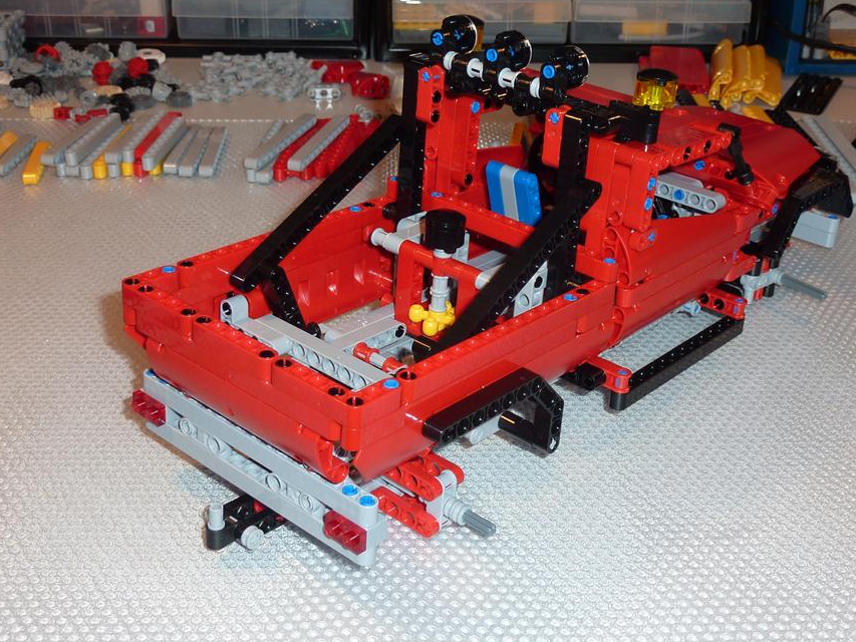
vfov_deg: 30.2
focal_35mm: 48
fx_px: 1187
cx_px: 455
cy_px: 267
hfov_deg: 39.6
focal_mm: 6.5
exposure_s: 1/30
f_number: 3.6
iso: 100
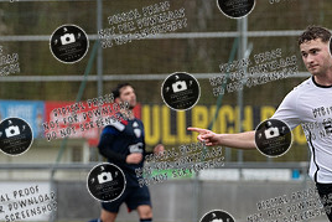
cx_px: 391
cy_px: 115
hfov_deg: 4.9
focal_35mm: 419
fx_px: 3866
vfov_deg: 3.3
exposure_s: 1/1600
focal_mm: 135
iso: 500
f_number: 3.5
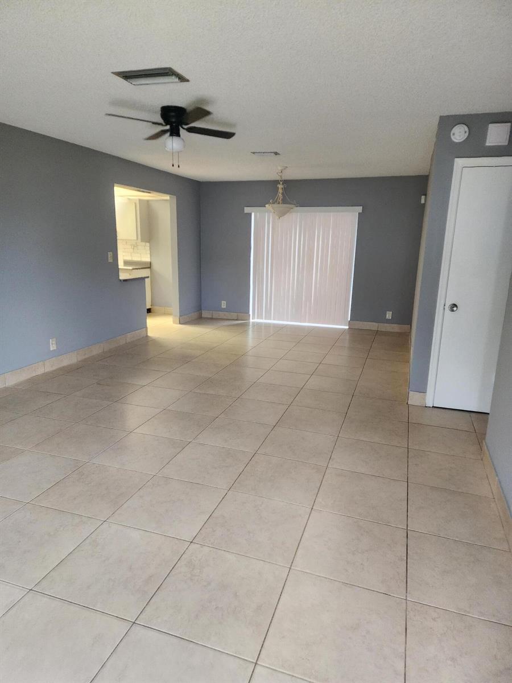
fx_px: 454
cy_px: 342
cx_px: 256
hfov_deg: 58.9
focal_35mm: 23
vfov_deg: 73.9
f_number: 1.8
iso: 800
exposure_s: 1/120
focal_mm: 6.4
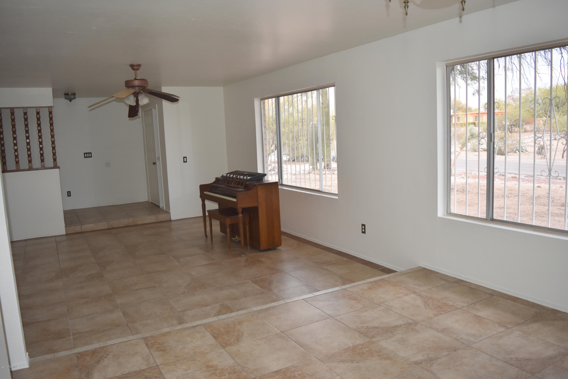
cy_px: 190
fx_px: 426
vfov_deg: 47.9
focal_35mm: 27
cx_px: 284
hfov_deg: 67.4
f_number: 3.5
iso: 720
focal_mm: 18
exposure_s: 1/60
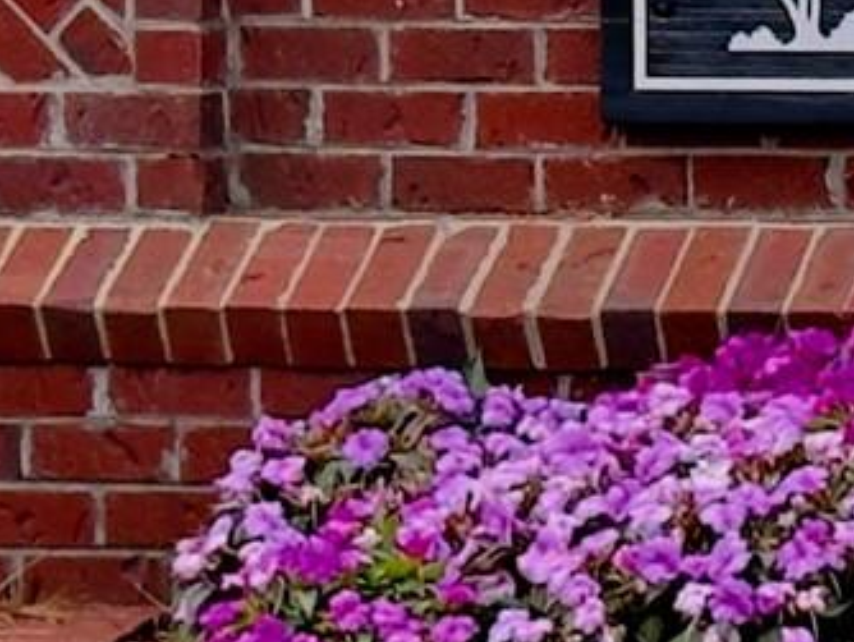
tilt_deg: -1.9
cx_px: 996
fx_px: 7258
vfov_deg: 5.0
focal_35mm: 294
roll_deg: -1.5
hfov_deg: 6.7
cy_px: -194
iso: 64
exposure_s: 1/475
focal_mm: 6.76
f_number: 1.78
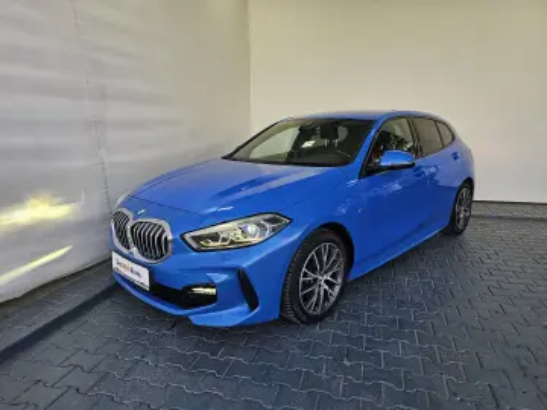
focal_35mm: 23
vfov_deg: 58.9
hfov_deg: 73.9
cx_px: 274
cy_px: 205
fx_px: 363
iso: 25
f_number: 1.7
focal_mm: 6.3
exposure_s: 1/180
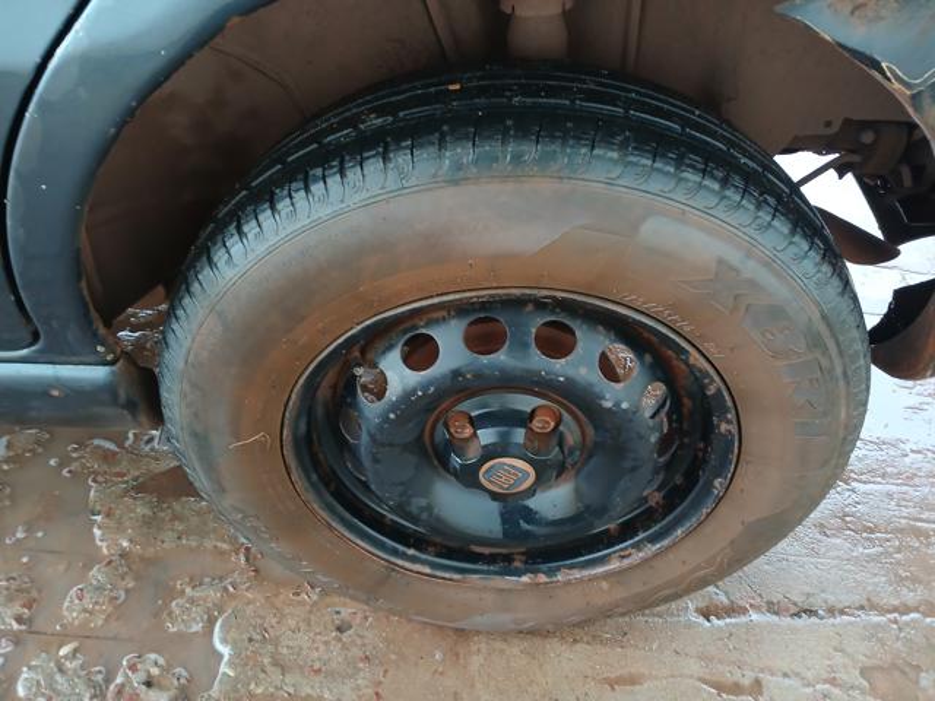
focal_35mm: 26
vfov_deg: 53.1
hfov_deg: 67.3
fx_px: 702
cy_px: 350
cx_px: 468
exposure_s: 1/25
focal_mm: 3.98
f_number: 1.8
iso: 320
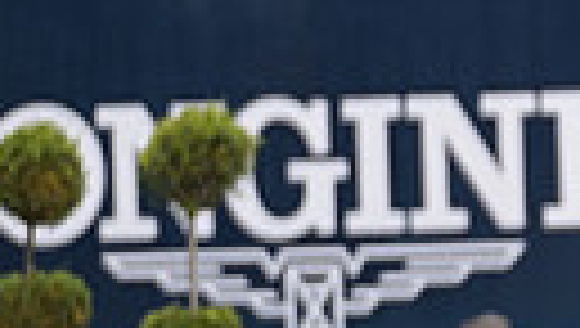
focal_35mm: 1882
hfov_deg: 1.1
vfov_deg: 0.6
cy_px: 70
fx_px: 28986
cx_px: 1277
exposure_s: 1/1250
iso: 220
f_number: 5
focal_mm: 400
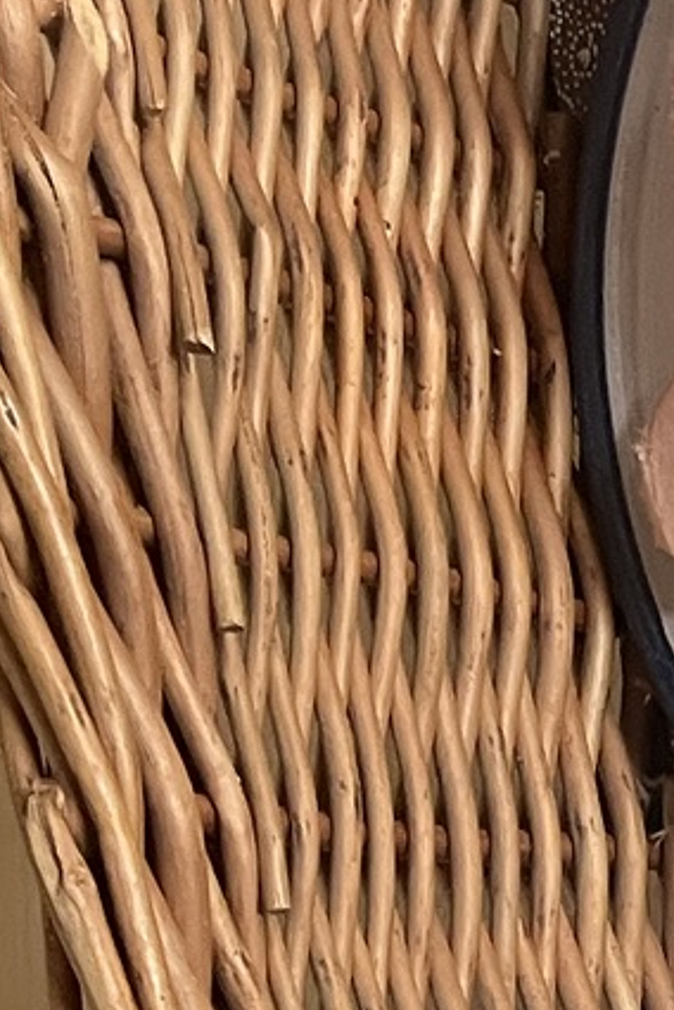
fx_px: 3566
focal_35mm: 127
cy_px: 974
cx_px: 1526
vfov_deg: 15.9
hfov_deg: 9.7
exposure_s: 1/60
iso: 250
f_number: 1.6
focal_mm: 5.1
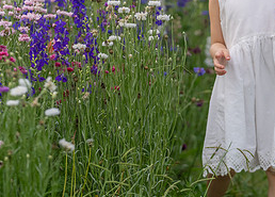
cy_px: 47
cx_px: 224
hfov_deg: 7.1
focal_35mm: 281
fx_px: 2198
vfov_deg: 5.1
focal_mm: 115
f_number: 3.2
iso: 640
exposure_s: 1/1250
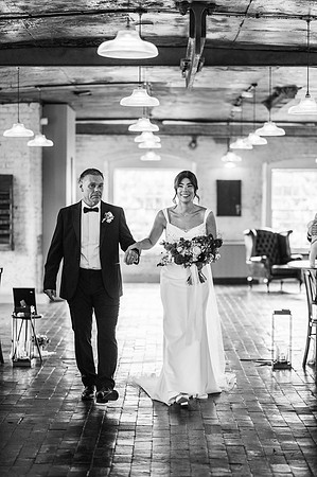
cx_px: 158
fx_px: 1125
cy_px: 238
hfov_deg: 16.0
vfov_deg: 23.9
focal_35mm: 85
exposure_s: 1/200
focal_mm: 85
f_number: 2
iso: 250
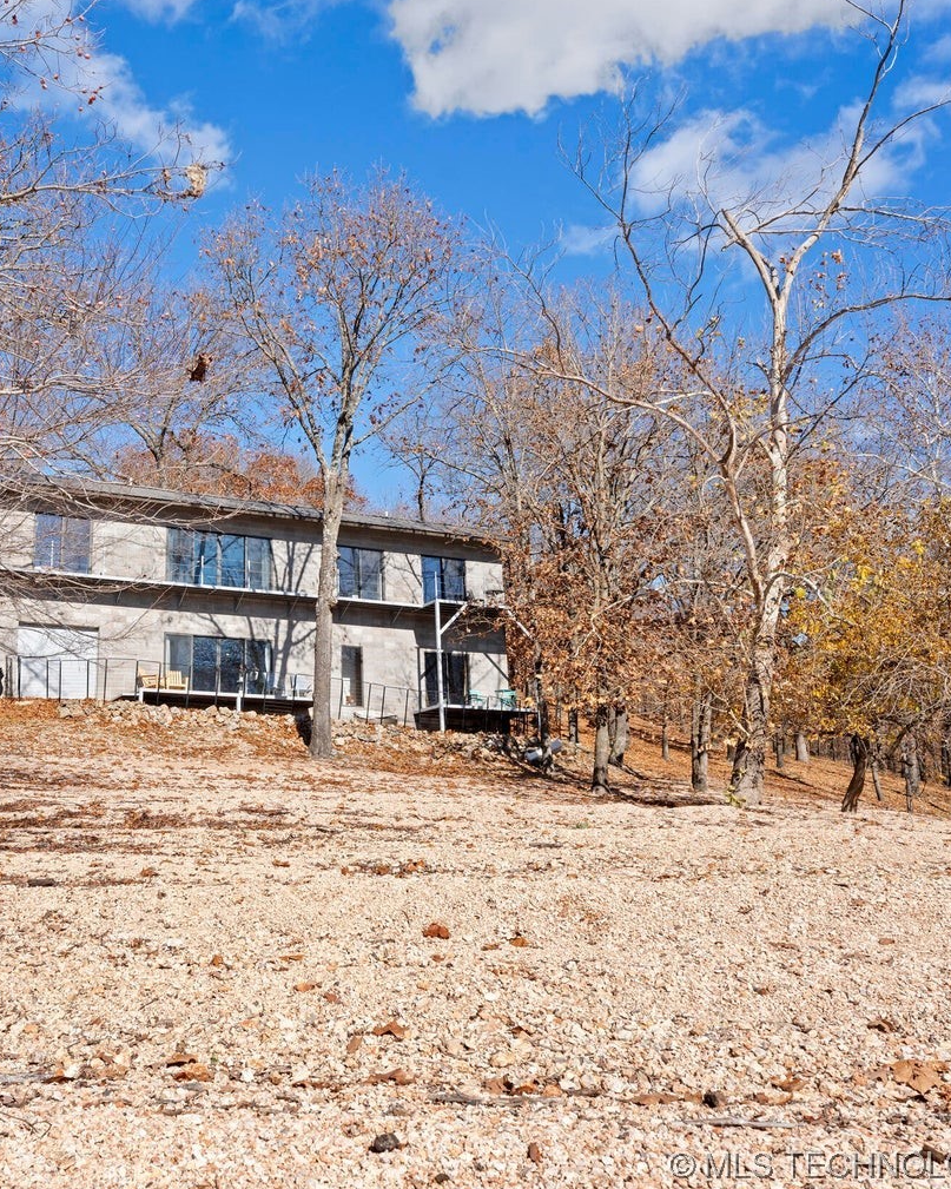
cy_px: 595
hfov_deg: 46.9
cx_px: 275
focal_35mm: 30
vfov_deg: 58.3
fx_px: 1066
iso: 250
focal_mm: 21.2
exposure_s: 1/250
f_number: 9
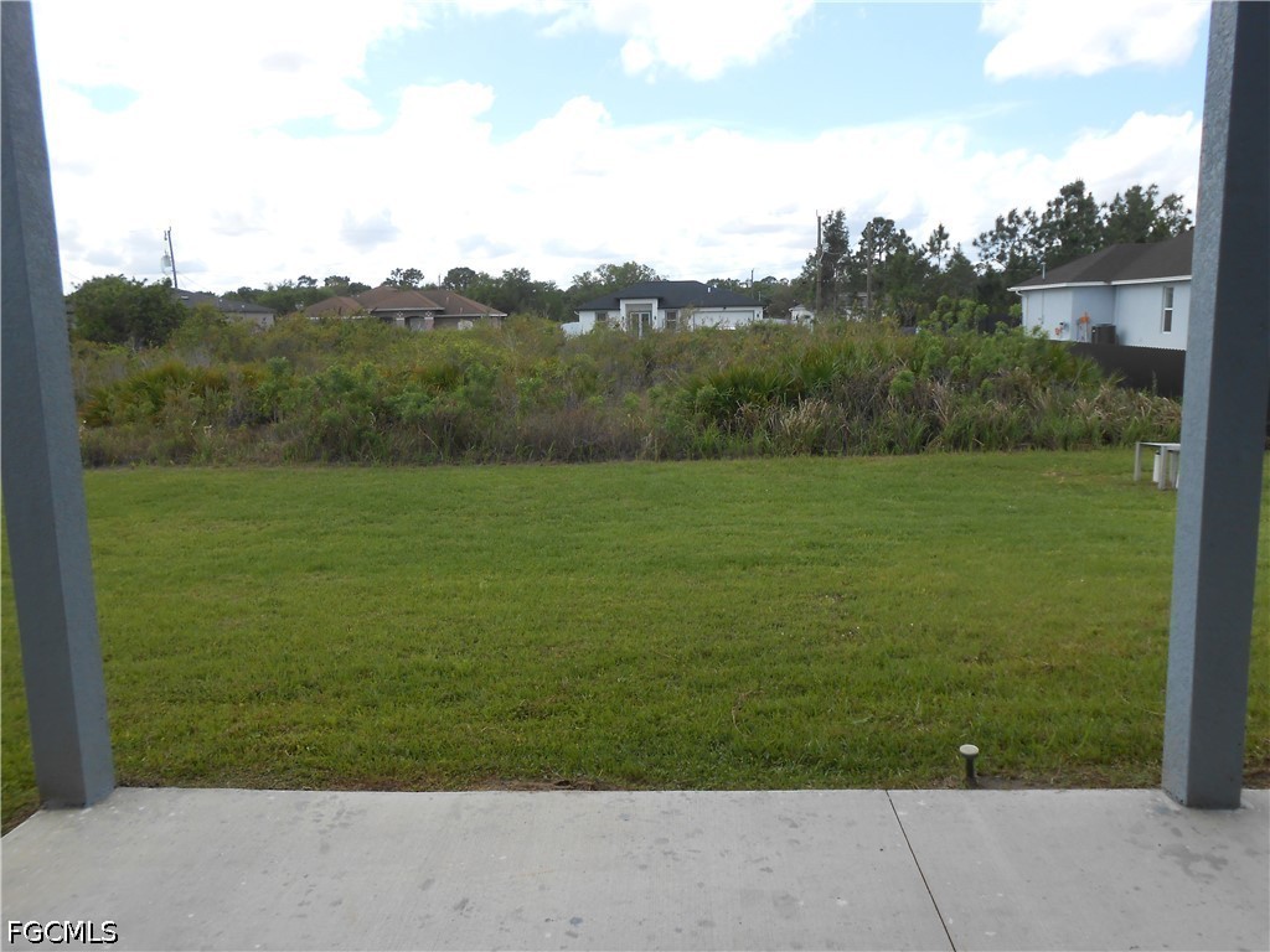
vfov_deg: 53.1
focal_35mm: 26
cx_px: 635
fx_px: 954
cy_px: 476
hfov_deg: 67.3
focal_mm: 4.6
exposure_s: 1/500
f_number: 3.5
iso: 80
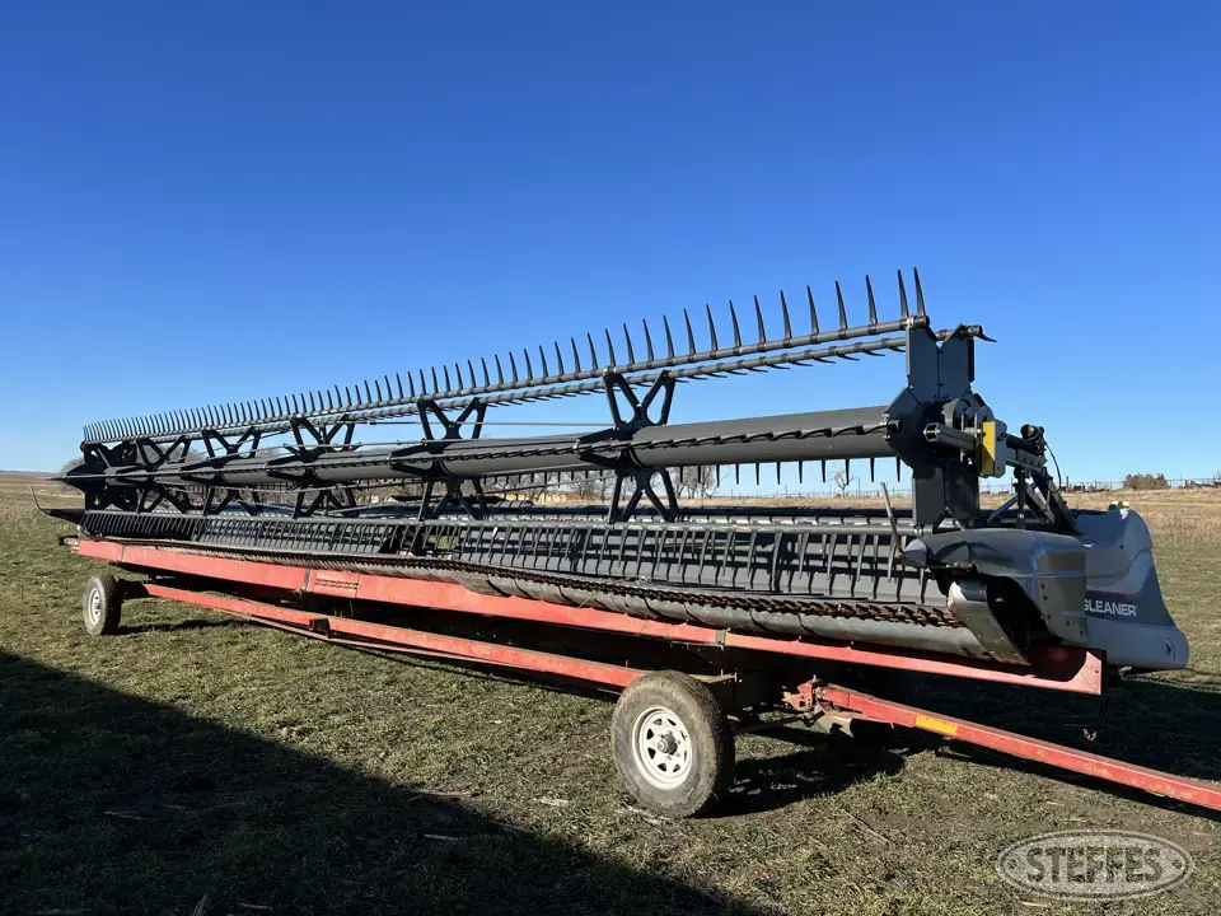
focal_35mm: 26
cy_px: 458
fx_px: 917
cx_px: 610
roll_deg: -2.1
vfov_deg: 53.1
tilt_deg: +1.7
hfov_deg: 67.3
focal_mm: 5.7
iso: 50
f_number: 1.5
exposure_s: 1/3460
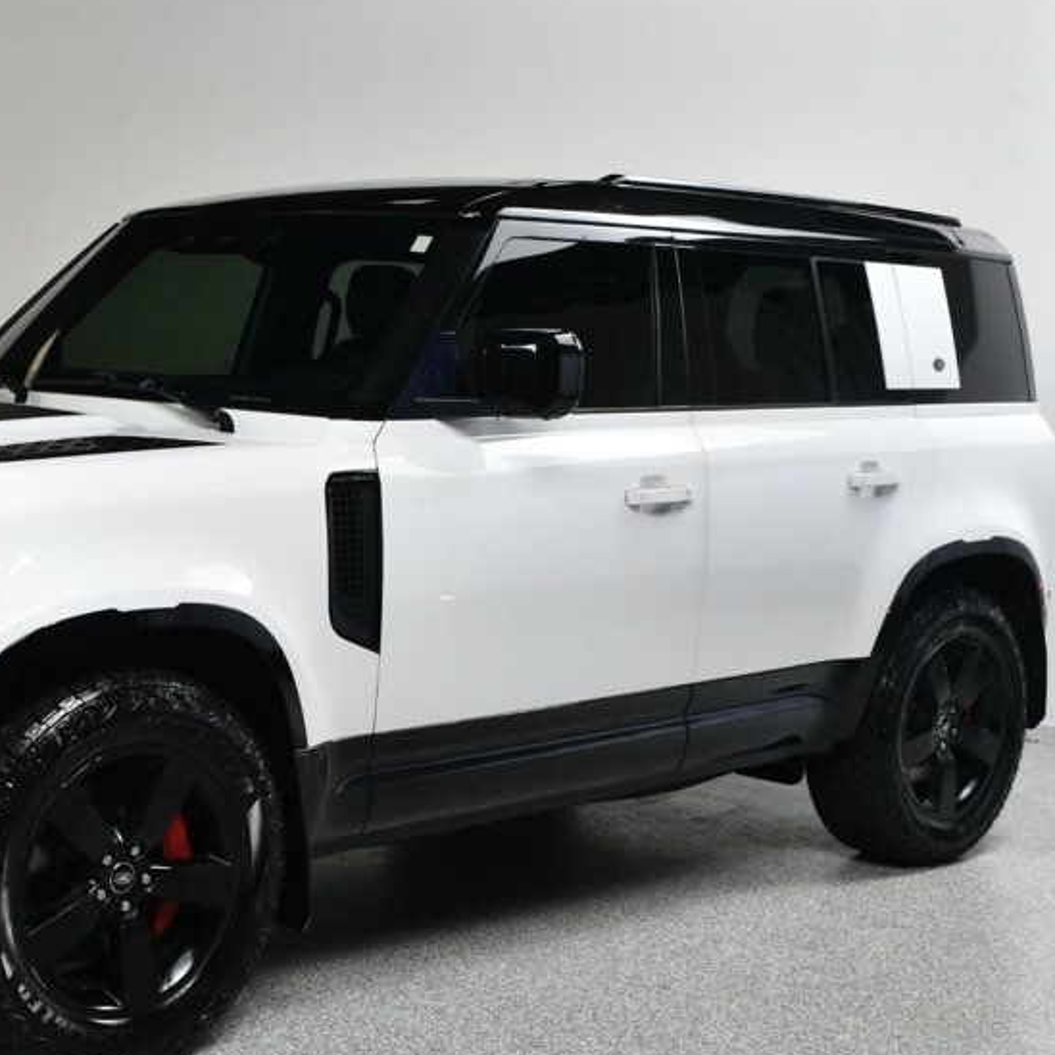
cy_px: 569
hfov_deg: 29.4
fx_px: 1965
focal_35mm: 57
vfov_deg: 30.0
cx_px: 225
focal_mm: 24
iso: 100
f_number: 13
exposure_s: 1/160
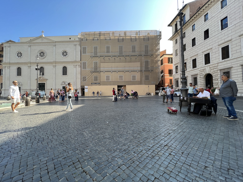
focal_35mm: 13
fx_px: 91
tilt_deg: +0.9
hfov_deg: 106.2
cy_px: 91
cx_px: 122
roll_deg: +0.7
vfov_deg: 89.9
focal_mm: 1.57
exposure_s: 1/356
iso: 32
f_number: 1.8
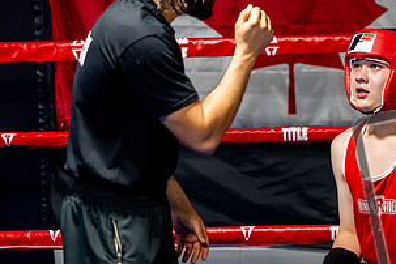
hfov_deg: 15.1
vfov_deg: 10.2
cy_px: 139
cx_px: 355
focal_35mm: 134
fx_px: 1474
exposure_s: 1/1000
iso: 4000
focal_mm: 70
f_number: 2
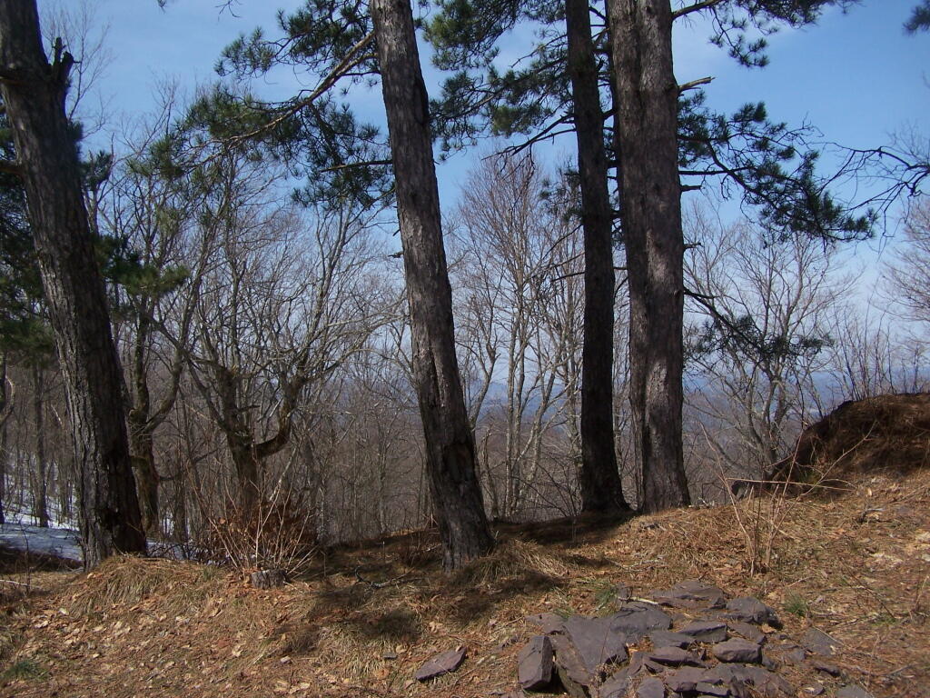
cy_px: 349
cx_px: 465
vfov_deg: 37.7
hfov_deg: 49.0
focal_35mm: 38
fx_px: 1021
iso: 80
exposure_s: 1/1000
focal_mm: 6.3
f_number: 4
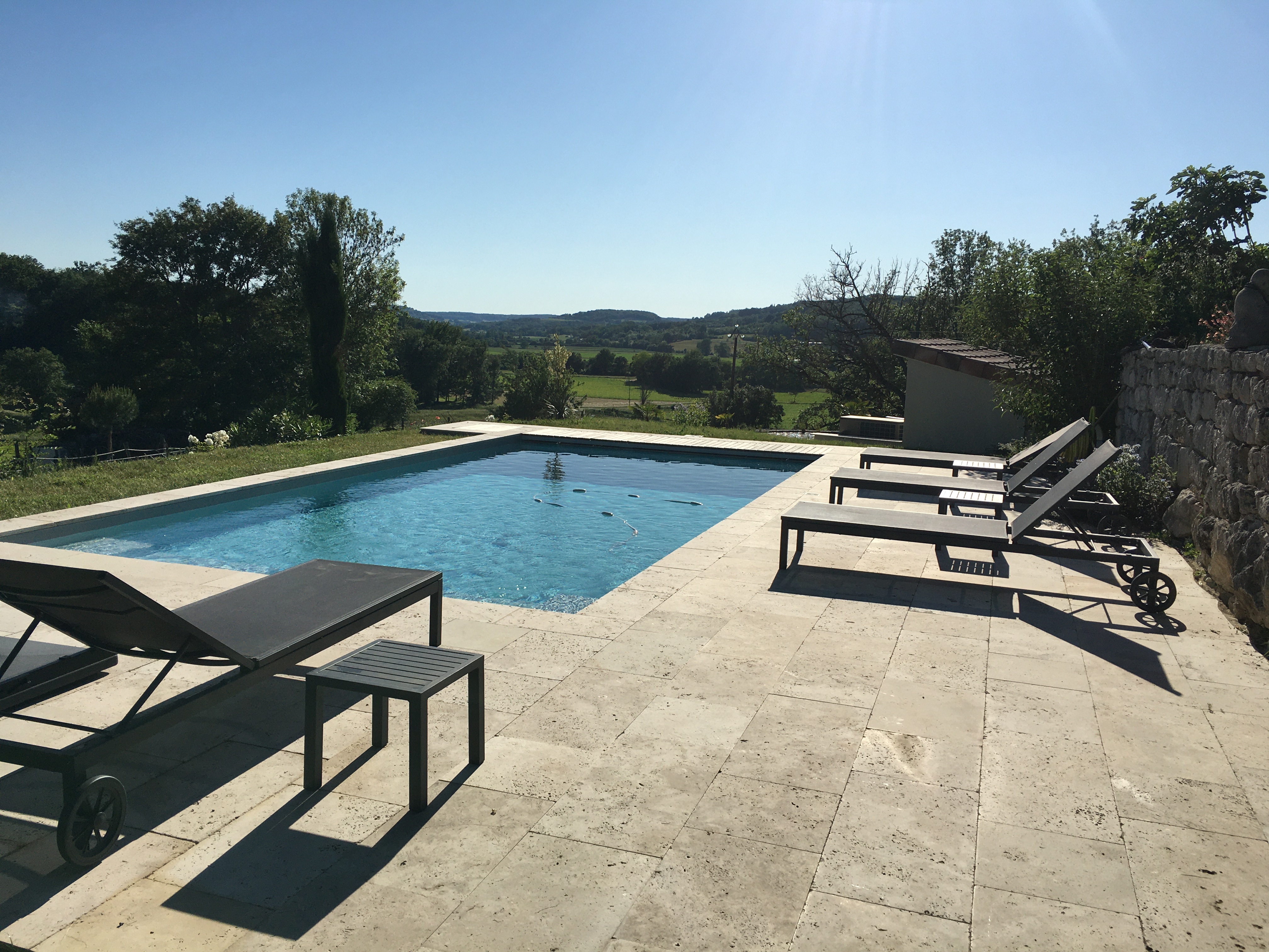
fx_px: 1063
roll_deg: -2.2
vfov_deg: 48.2
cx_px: 634
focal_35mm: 29
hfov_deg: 61.7
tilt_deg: -7.0
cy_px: 476
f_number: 2.2
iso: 25
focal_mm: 4.15
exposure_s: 1/3497
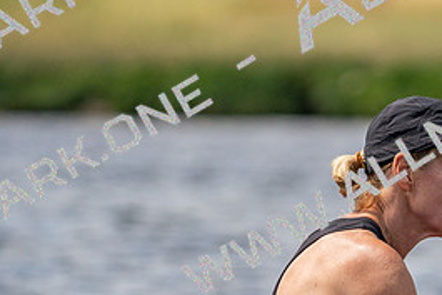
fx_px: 11264
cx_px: 387
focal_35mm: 917
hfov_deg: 2.2
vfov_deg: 1.5
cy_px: 298
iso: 320
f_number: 6.3
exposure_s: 1/2000
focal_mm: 419
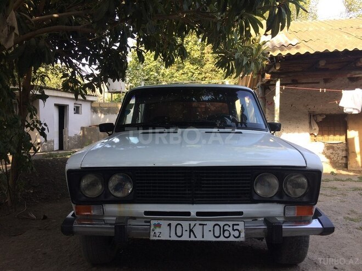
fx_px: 303
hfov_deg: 61.7
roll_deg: +0.8
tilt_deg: -4.8
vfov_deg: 48.2
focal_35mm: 29
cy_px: 136
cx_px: 181
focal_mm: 4.15
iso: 32
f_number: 2.2
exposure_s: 1/234
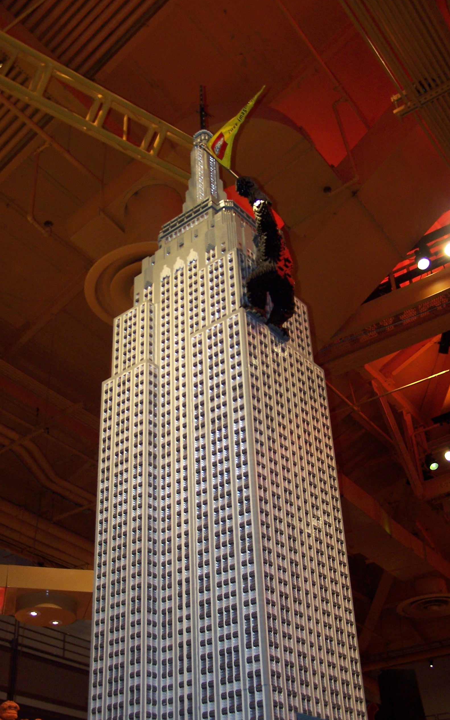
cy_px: 354
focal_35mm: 41
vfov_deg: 48.2
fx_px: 804
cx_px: 193
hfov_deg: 31.2
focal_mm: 6.3
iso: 140
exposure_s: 1/60
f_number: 2.8
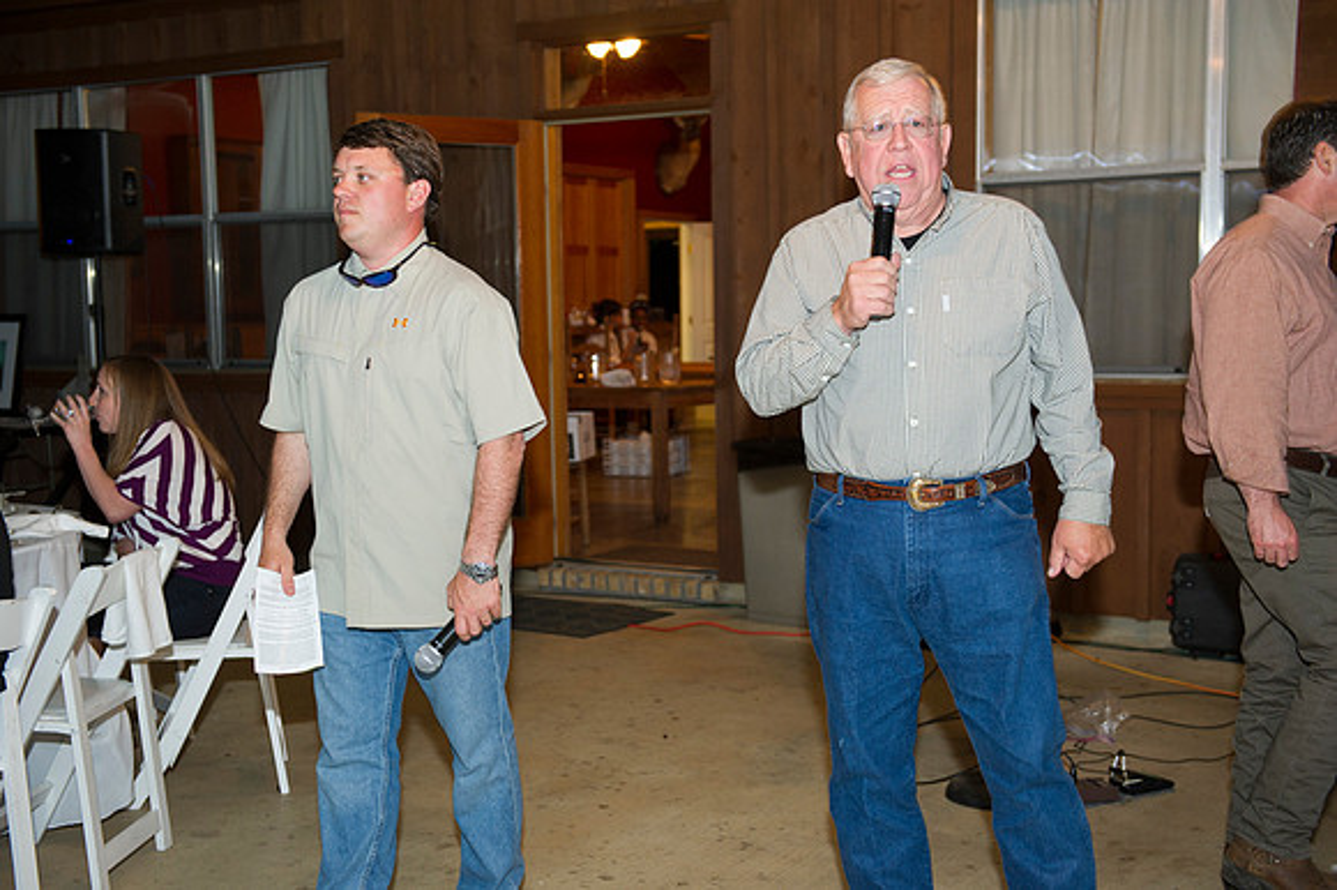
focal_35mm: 48
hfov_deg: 41.1
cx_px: 668
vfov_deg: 28.0
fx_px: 1782
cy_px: 445
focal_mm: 48
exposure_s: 1/60
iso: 800
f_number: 3.5
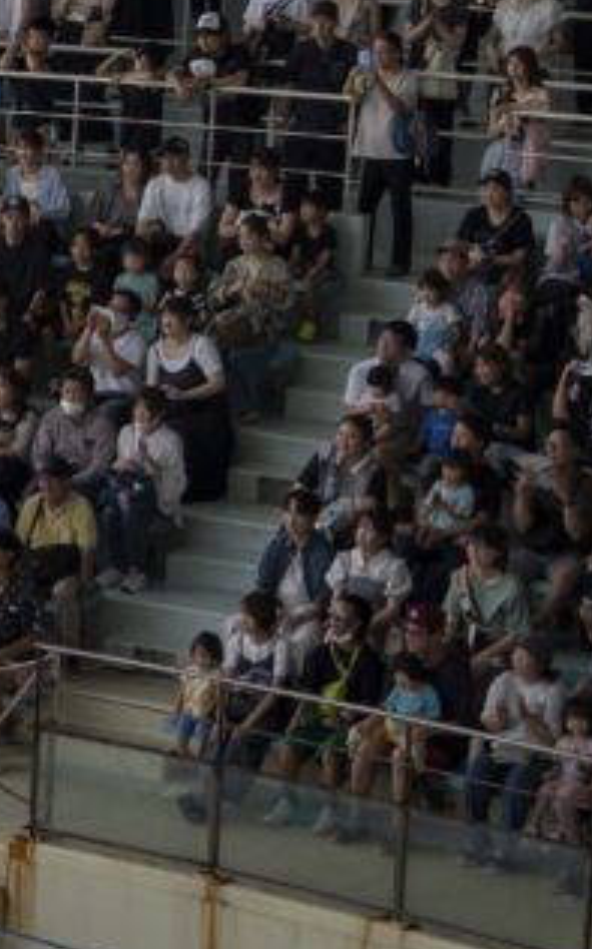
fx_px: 3931
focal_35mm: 152
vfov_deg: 13.8
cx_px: -577
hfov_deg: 8.2
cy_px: 377
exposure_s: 1/400
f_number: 5.6
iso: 160
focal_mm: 46
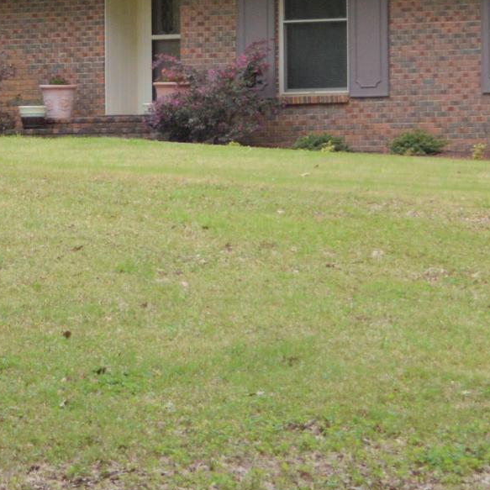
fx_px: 3670
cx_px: 202
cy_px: -7
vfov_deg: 7.6
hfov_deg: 7.6
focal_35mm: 229
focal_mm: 35
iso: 400
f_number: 5
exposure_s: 1/640
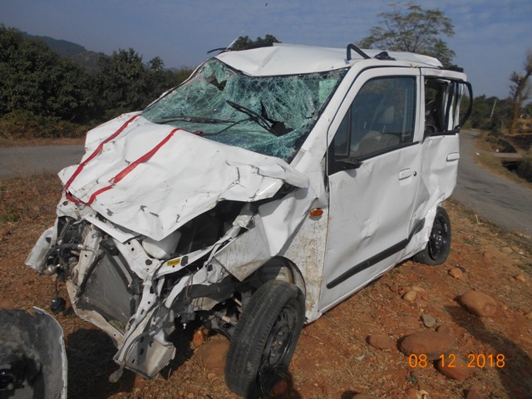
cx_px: 266
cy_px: 200
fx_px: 400
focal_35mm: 26
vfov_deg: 53.1
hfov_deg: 67.3
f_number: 8
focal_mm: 4.6
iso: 80
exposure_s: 1/400
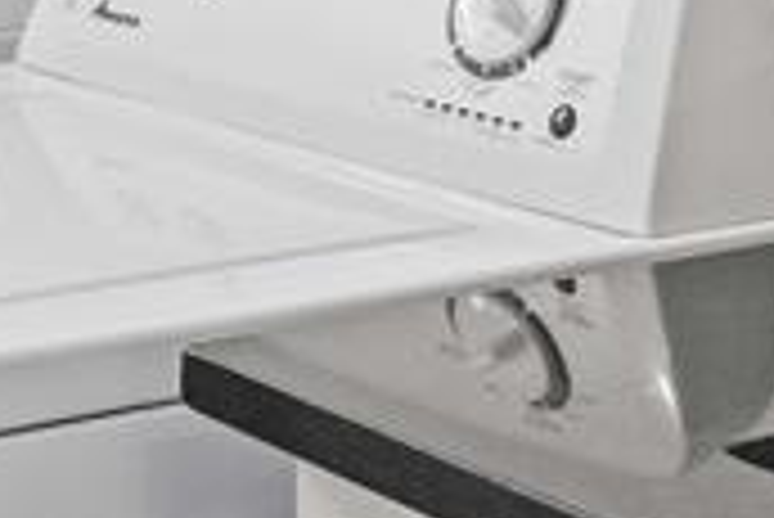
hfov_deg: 18.7
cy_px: -293
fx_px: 2302
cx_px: 45
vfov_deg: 12.1
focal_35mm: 107
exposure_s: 1/10
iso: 400
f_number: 9
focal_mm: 18
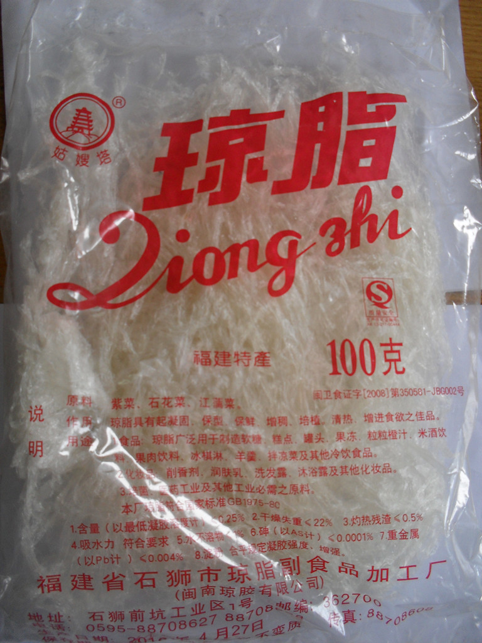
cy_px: 322
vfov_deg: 52.6
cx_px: 241
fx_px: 650
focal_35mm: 35
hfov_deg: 40.7
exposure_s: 1/90
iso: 100
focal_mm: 6.3
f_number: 3.2
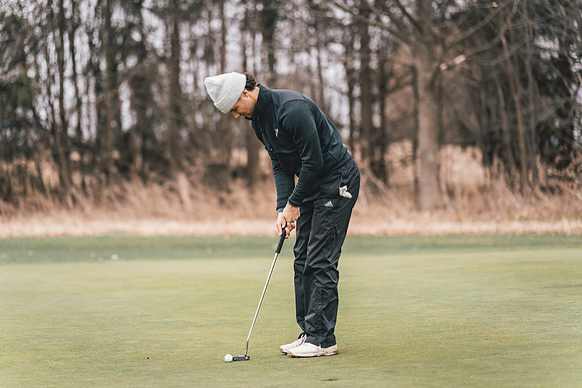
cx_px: 291
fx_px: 2559
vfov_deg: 8.7
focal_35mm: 158
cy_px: 194
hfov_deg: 13.0
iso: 640
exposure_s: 1/3200
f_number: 2.8
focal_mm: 150
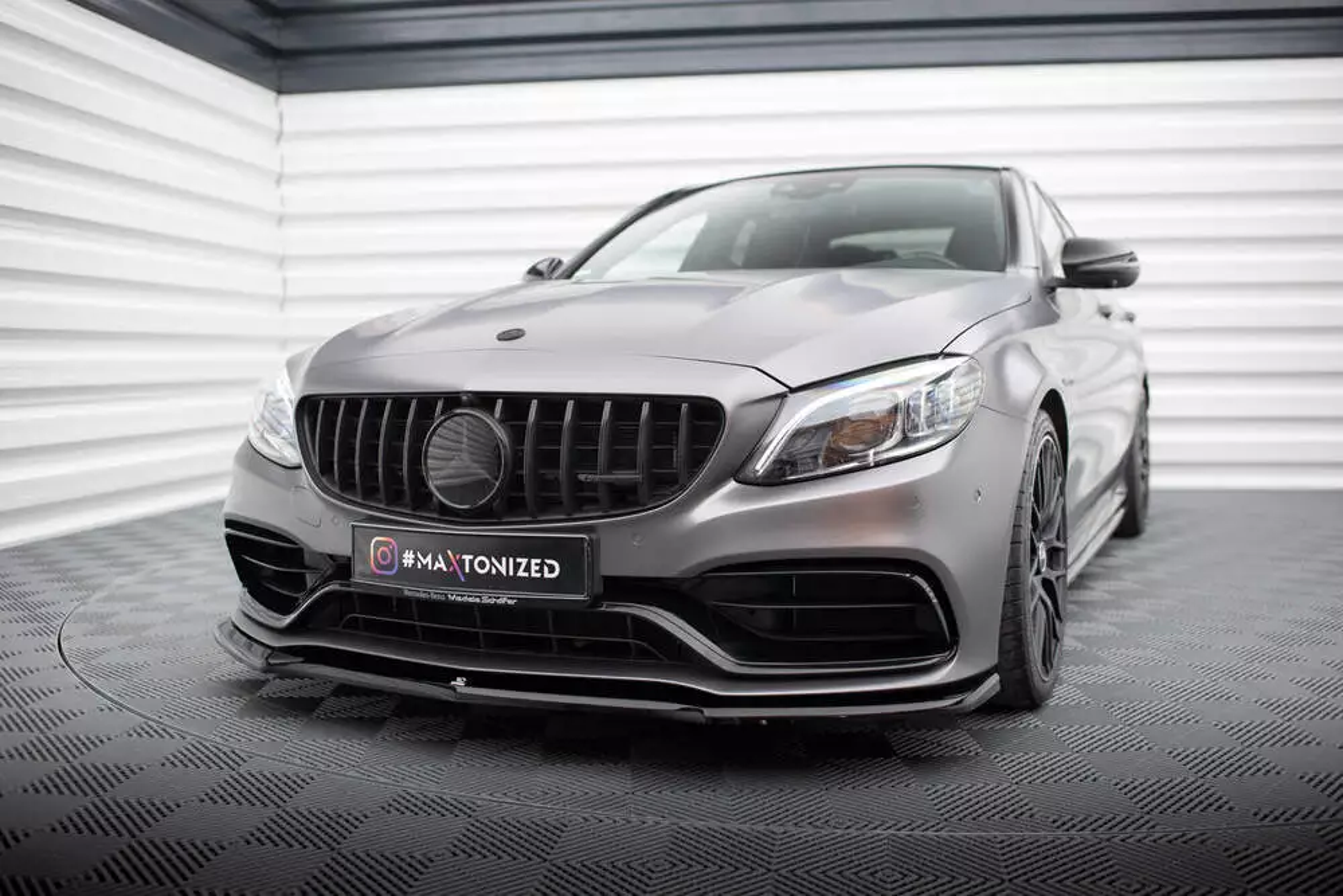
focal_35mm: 35
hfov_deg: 54.3
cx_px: 672
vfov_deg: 37.8
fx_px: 1309
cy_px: 448
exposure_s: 1/125
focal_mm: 35
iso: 500
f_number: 2.5
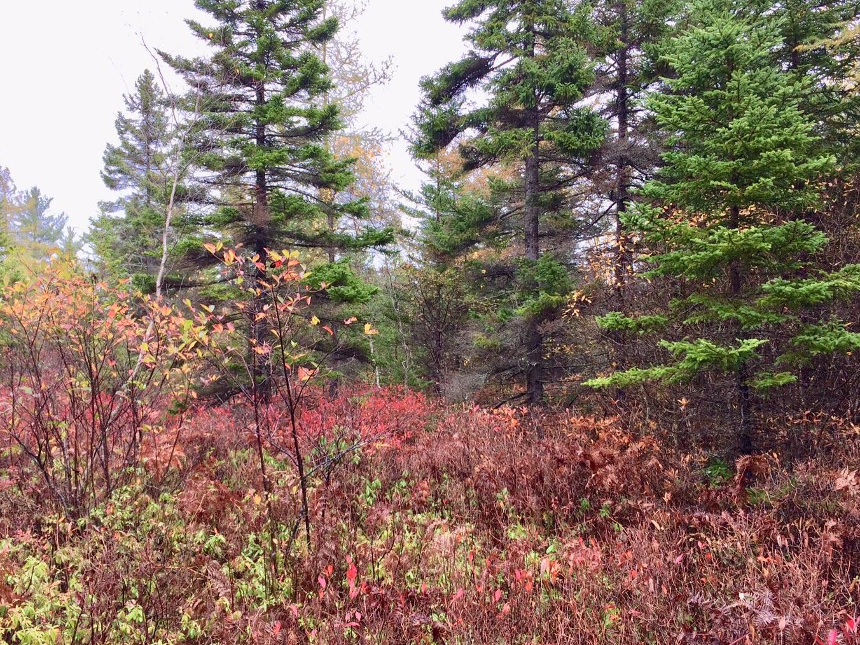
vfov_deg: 40.7
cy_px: 319
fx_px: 870
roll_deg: +2.0
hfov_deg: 52.6
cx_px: 419
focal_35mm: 35
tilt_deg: +3.9
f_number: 2.2
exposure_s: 1/149
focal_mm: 4.15
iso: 32
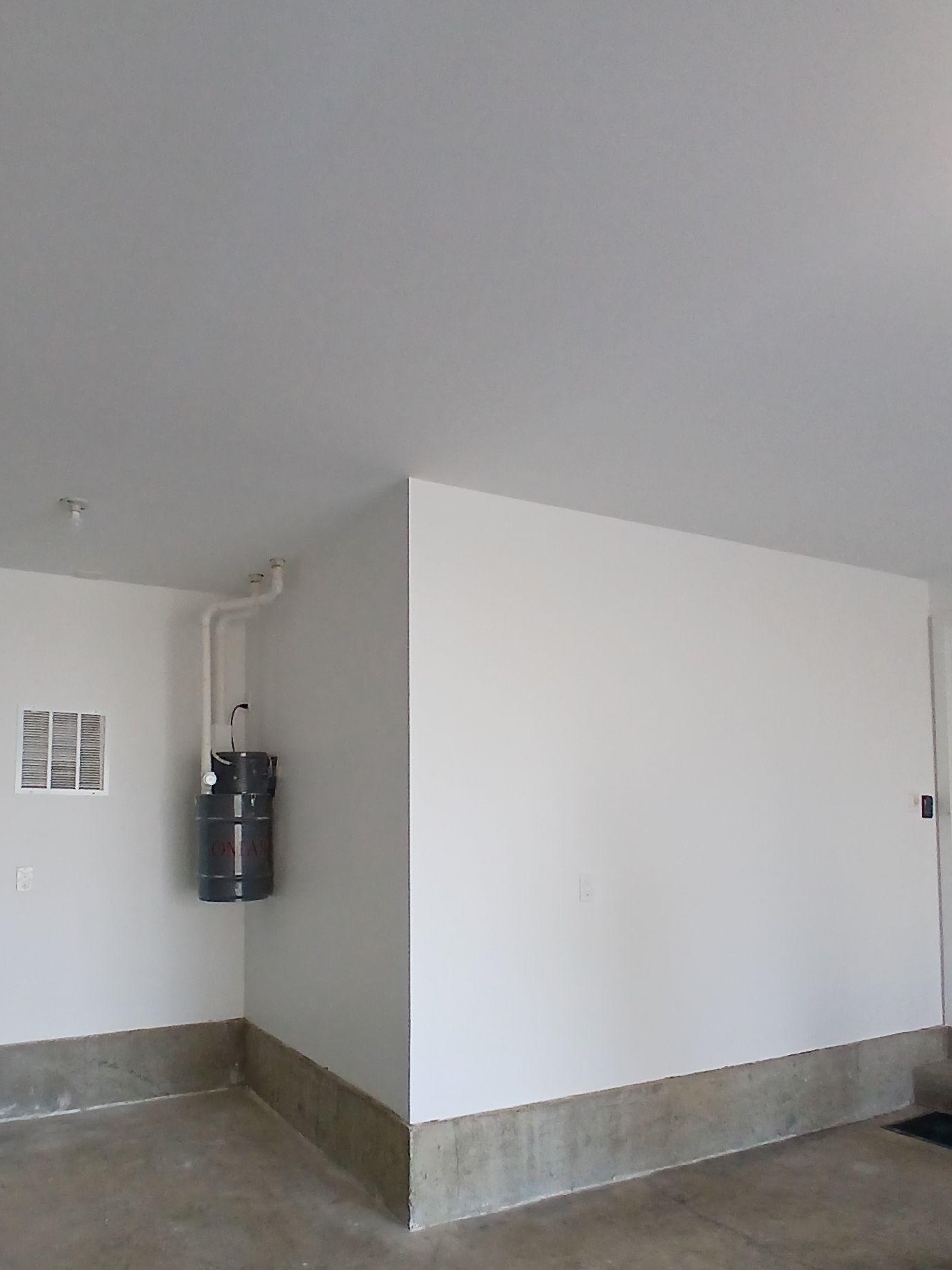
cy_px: 800
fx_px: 880
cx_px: 386
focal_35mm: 24
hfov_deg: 56.4
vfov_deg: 70.3
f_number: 2.2
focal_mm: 1.4
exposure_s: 1/30
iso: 100
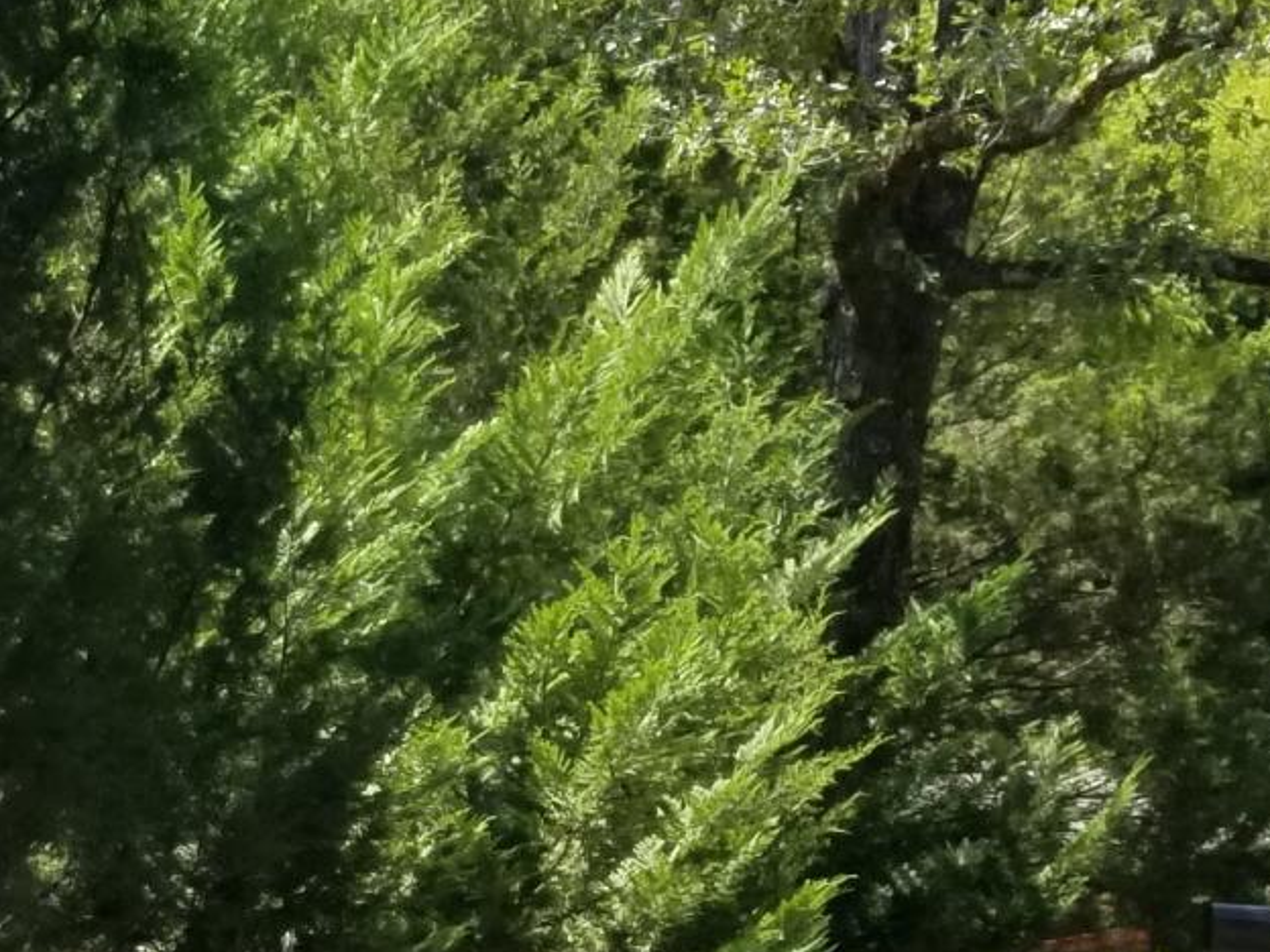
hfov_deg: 15.8
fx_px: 4586
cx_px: 609
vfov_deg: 11.5
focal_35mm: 125
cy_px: 1241
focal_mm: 4.25
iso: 50
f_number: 1.7
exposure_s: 1/923
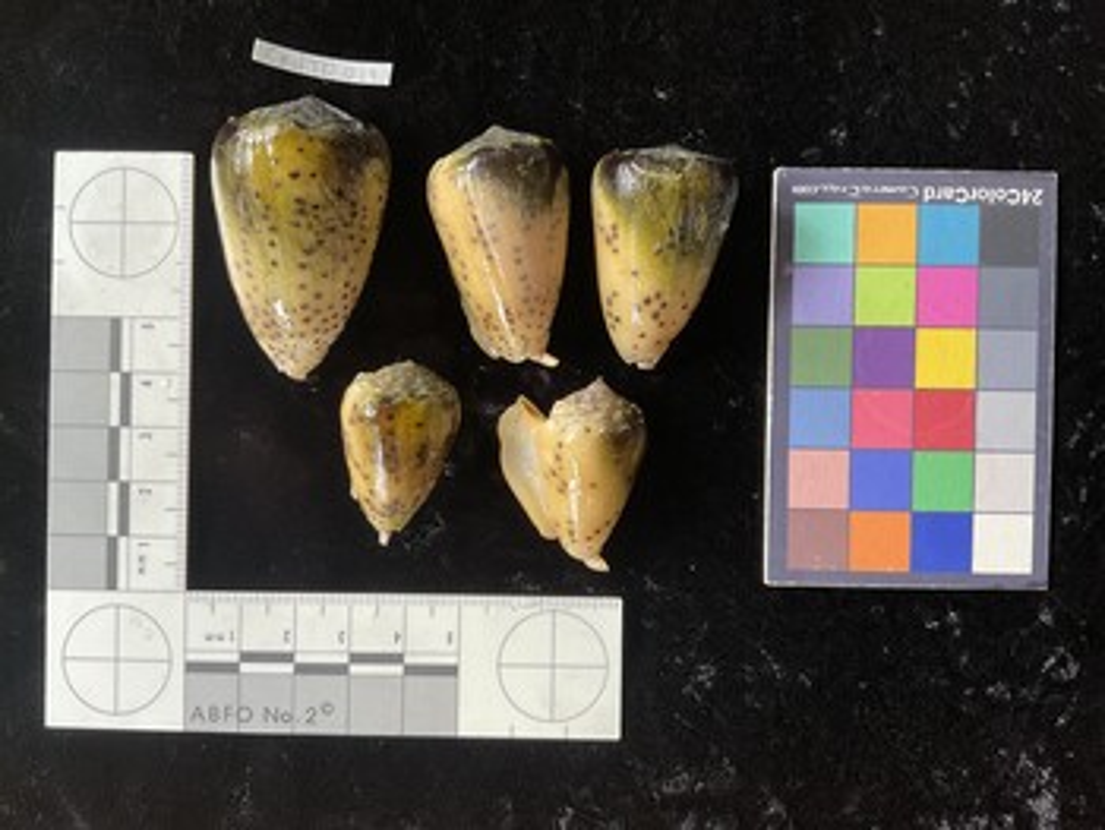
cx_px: 552
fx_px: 926
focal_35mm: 29
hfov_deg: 61.6
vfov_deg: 48.3
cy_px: 415
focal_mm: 3
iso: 64
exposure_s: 1/60
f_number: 1.8
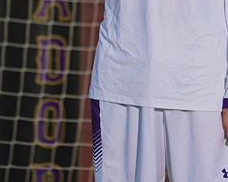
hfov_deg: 2.3
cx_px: 155
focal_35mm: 857
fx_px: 5783
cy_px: -66
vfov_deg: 1.8
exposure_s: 1/200
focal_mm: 370
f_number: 8
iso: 100
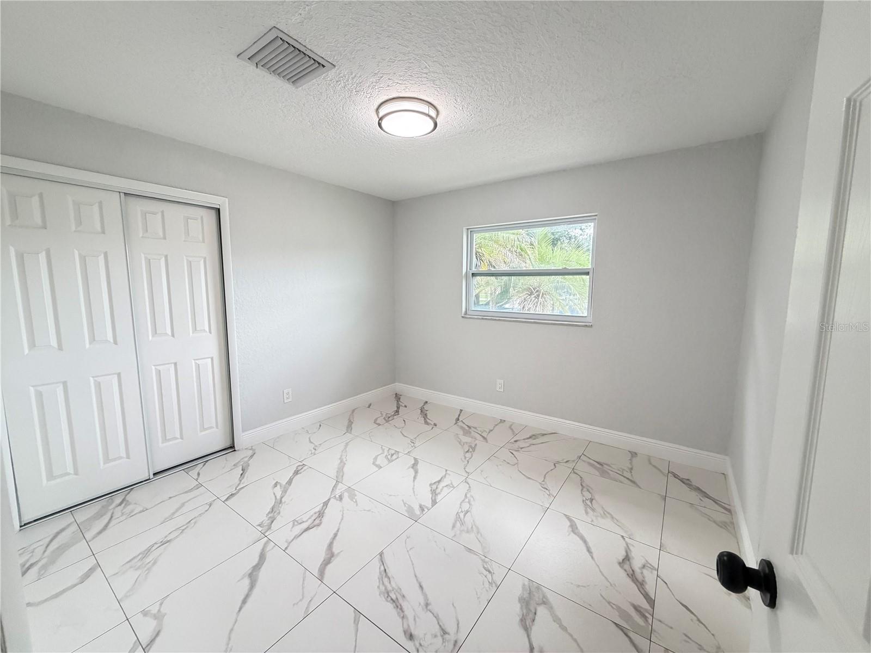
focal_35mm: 14
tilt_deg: -5.0
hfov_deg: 102.1
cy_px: 326
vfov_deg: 85.7
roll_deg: +0.7
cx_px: 436
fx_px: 352
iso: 320
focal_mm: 2.22
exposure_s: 1/120
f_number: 2.2
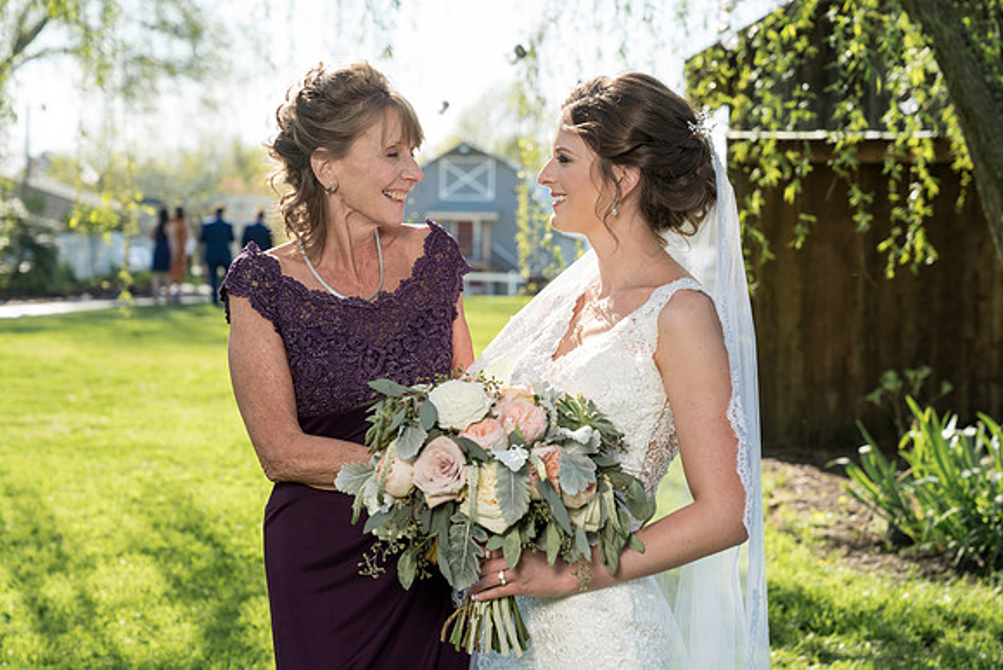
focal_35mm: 73
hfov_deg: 27.6
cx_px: 515
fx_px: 2043
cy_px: 335
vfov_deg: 18.6
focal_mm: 70
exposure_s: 1/200
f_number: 4.5
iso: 100
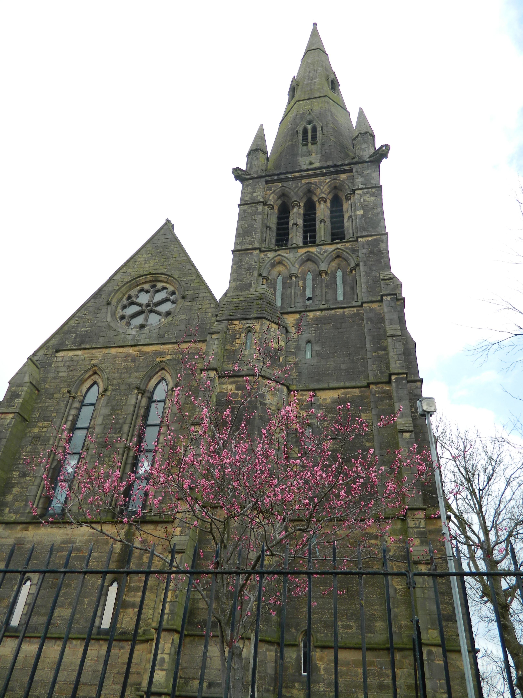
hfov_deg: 54.9
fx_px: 504
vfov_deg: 69.4
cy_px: 349
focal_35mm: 25
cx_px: 262
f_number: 3.1
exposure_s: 1/400
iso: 80
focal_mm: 4.5
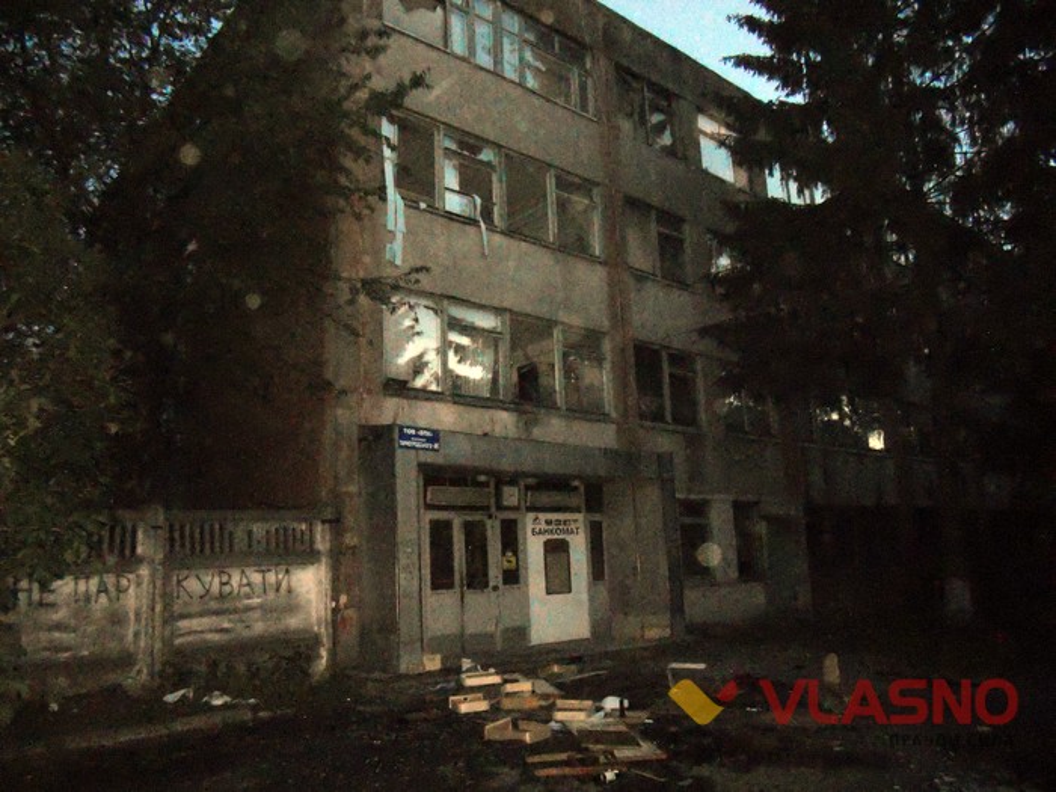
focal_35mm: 27
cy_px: 396
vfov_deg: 51.4
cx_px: 528
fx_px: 824
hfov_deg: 65.3
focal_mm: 4.9
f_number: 3.2
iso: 1600
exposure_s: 1/25
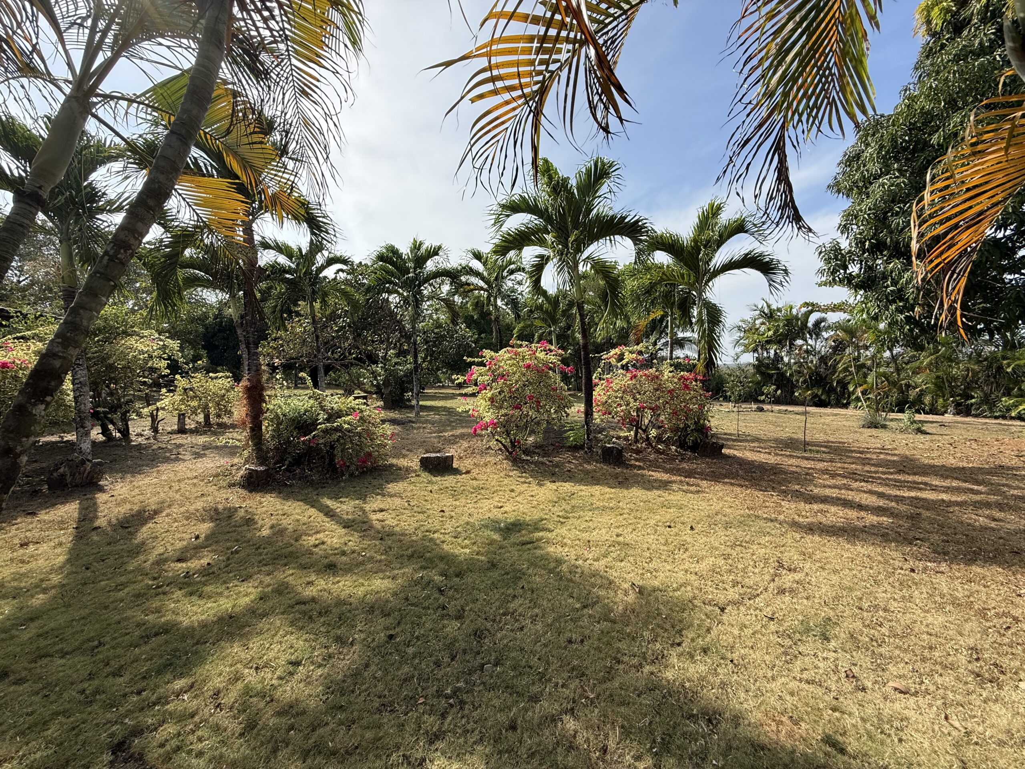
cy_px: 384
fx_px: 415
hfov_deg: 102.1
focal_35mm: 14
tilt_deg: -2.1
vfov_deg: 85.7
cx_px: 512
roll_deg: +1.5
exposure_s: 1/1464
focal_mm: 2.22
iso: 64
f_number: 2.2
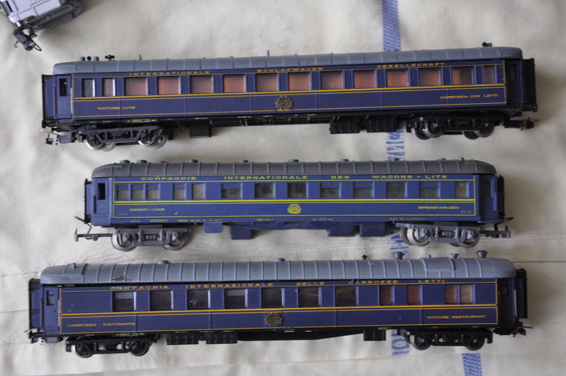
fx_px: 989
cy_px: 188
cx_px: 283
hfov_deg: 31.9
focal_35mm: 63
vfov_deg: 21.5
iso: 400
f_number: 4.8
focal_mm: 42
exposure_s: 1/15
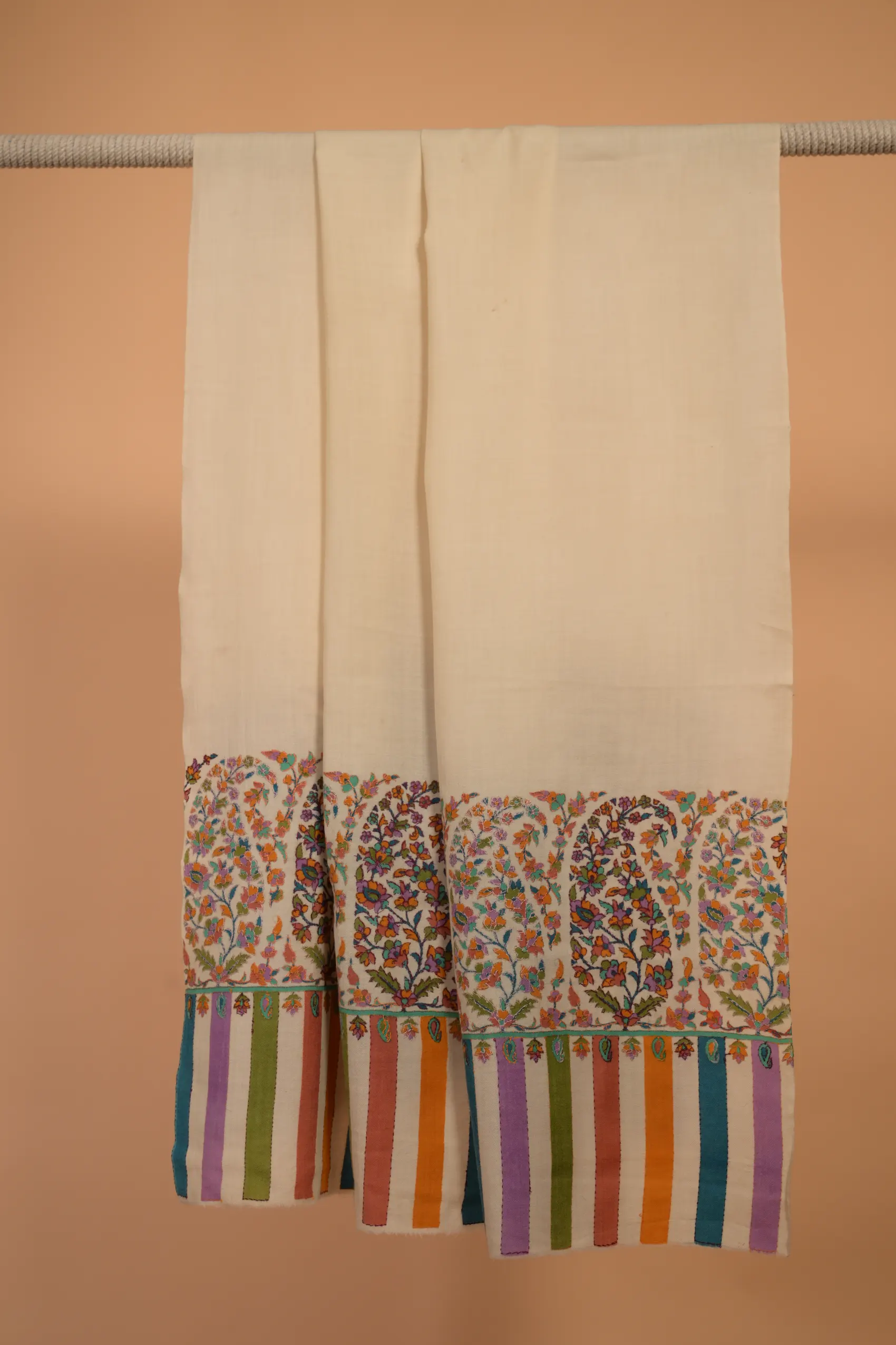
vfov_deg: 36.2
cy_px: 672
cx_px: 448
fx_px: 2053
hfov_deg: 24.6
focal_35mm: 55
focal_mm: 55
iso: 125
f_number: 6.3
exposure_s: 1/200
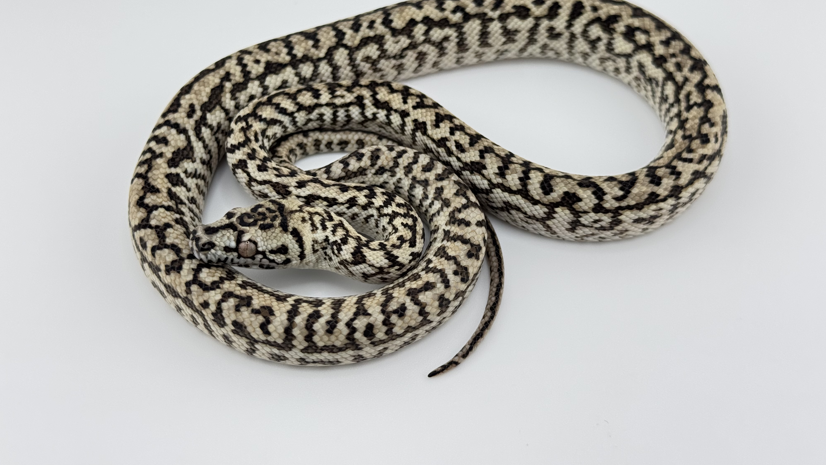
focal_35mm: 53
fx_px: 1161
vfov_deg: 22.6
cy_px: 160
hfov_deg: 39.2
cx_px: 418
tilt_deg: -49.2
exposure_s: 1/1043
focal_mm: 6.76
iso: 64
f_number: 1.78
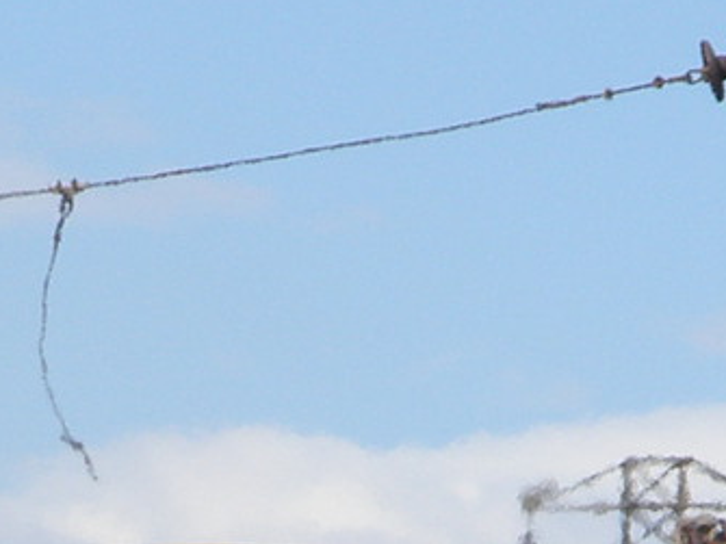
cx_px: -264
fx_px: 24278
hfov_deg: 1.7
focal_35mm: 1158
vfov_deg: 1.3
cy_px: 1118
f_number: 5.6
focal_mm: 35.91
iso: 64
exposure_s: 1/400
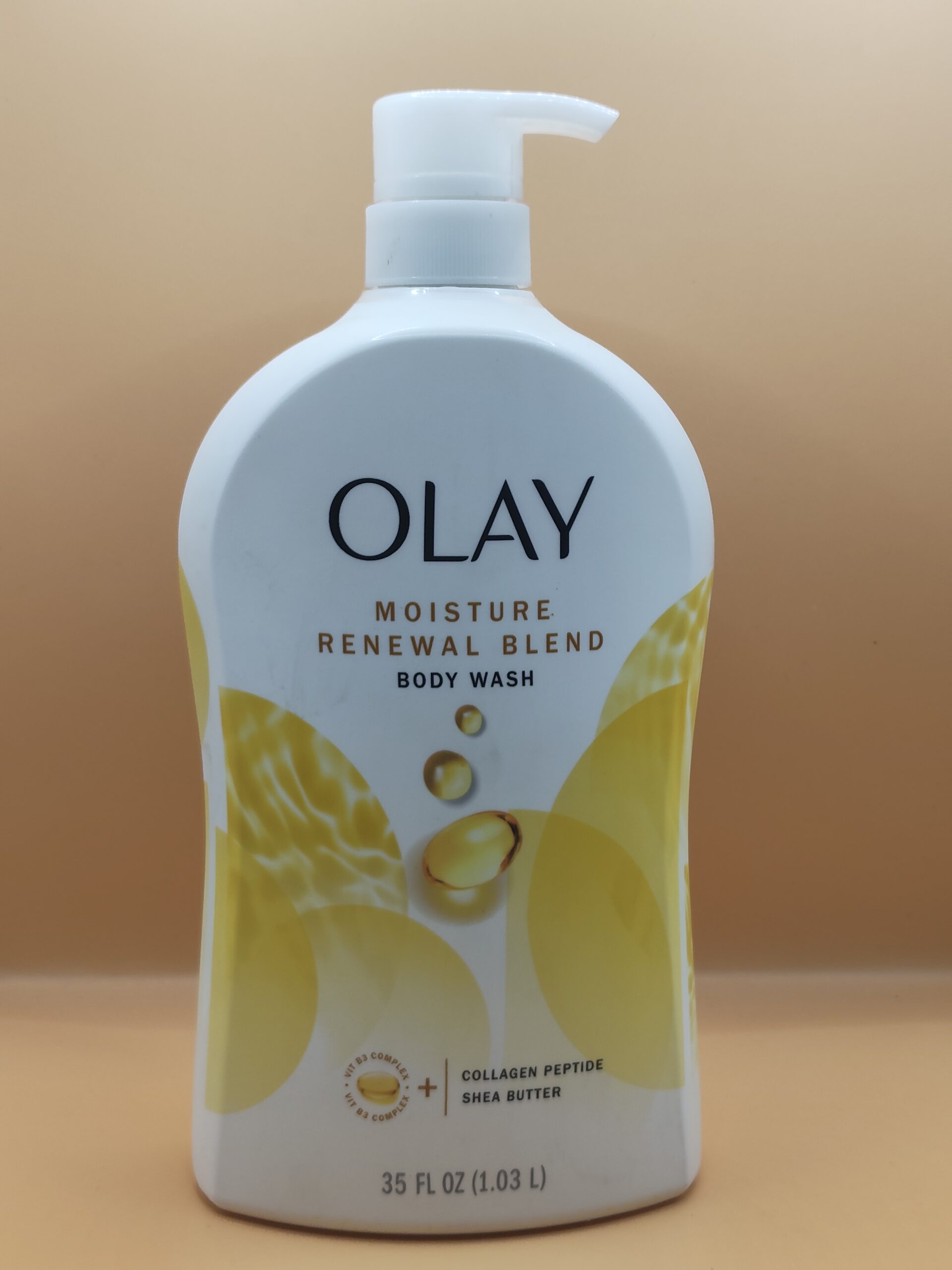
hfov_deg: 29.1
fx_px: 1833
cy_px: 635
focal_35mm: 50
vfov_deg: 38.2
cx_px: 476
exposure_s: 1/100
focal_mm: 5.56
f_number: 1.88
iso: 152
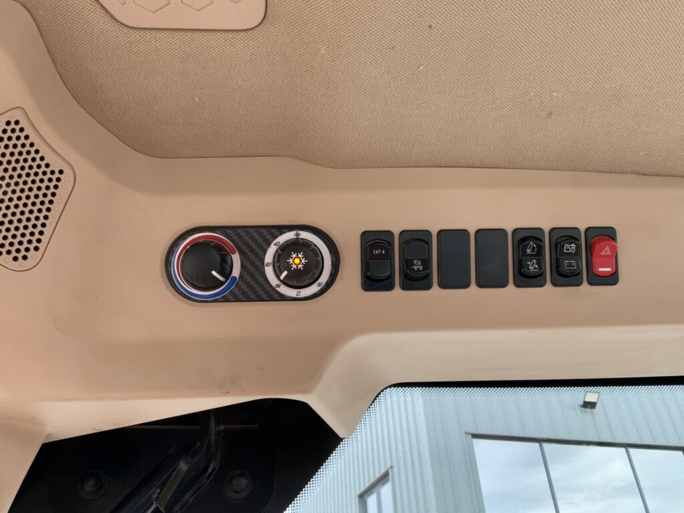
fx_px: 573
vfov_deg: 48.2
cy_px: 256
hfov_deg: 61.7
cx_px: 342
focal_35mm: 29
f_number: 1.8
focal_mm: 3
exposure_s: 1/122
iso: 32
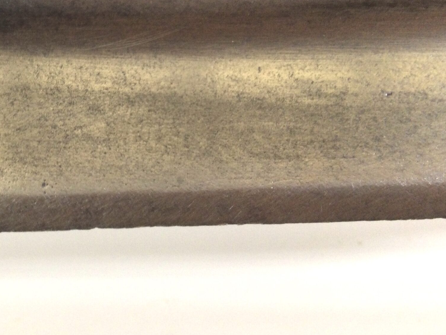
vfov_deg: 27.2
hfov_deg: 34.8
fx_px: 683
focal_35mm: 53
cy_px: 83
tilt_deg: -73.4
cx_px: 75
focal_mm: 3.3
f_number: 2.4
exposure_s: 1/50
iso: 32
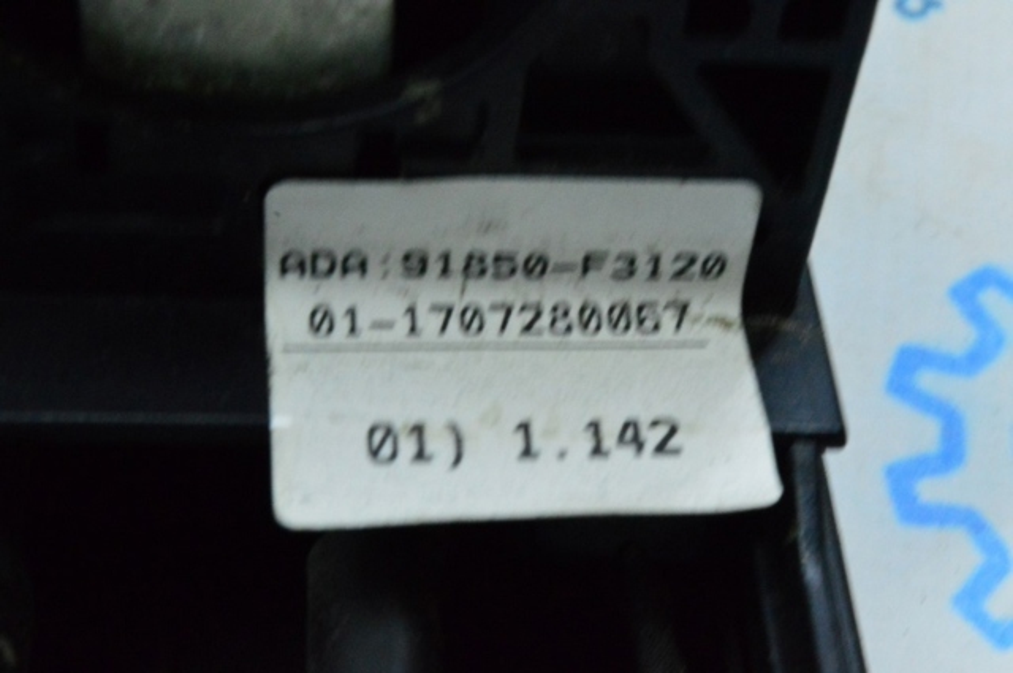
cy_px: 336
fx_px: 2318
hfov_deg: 24.6
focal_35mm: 82
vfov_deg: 16.5
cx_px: 506
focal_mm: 55
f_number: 29
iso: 6400
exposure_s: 1/25
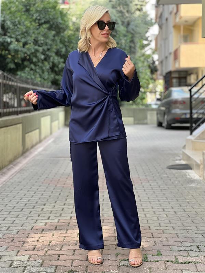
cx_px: 102
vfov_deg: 25.3
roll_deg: -0.6
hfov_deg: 19.1
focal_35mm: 77
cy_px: 136
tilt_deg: -1.9
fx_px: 608
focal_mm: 9
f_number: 2.8
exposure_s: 1/121
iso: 64
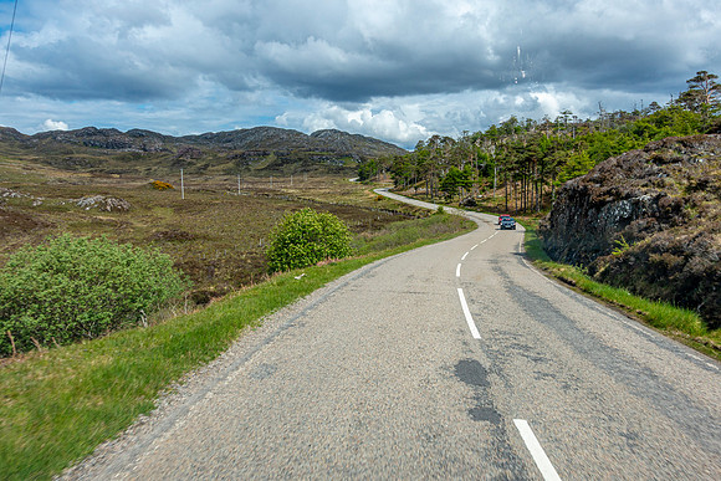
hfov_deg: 65.5
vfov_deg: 46.4
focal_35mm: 28
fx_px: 561
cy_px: 240
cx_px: 360
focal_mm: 10.42
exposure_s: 1/400
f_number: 7.1
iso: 125
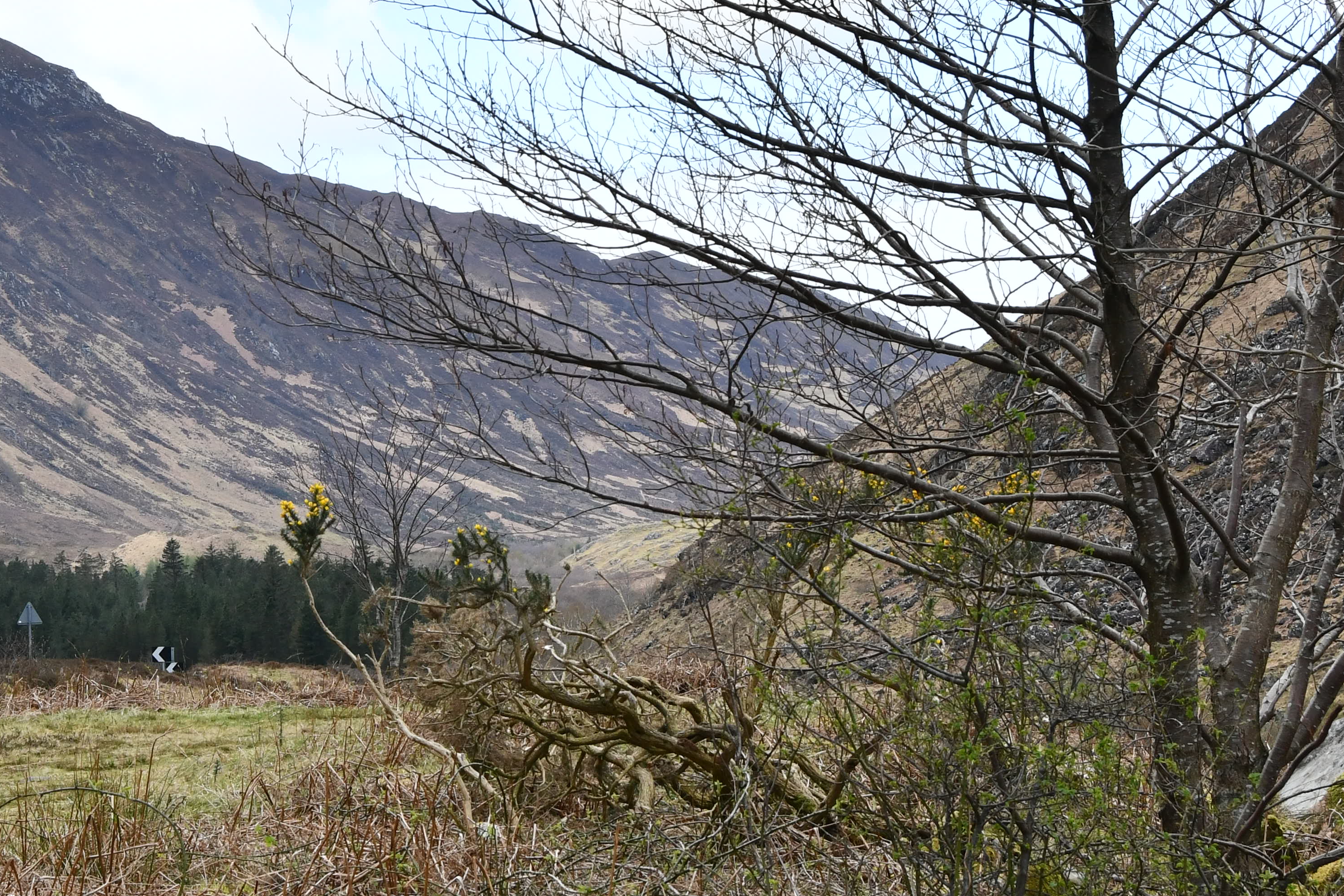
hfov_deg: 18.4
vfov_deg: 12.3
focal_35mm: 111
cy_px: 324
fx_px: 4143
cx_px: 417
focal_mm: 40
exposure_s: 1/400
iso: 400
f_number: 8
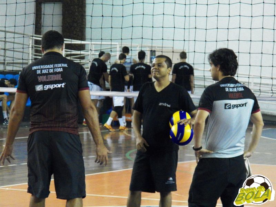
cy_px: 104
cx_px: 138
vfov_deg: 9.1
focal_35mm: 163
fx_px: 1300
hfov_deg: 12.1
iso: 2500
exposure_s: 1/200
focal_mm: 29.2
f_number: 4
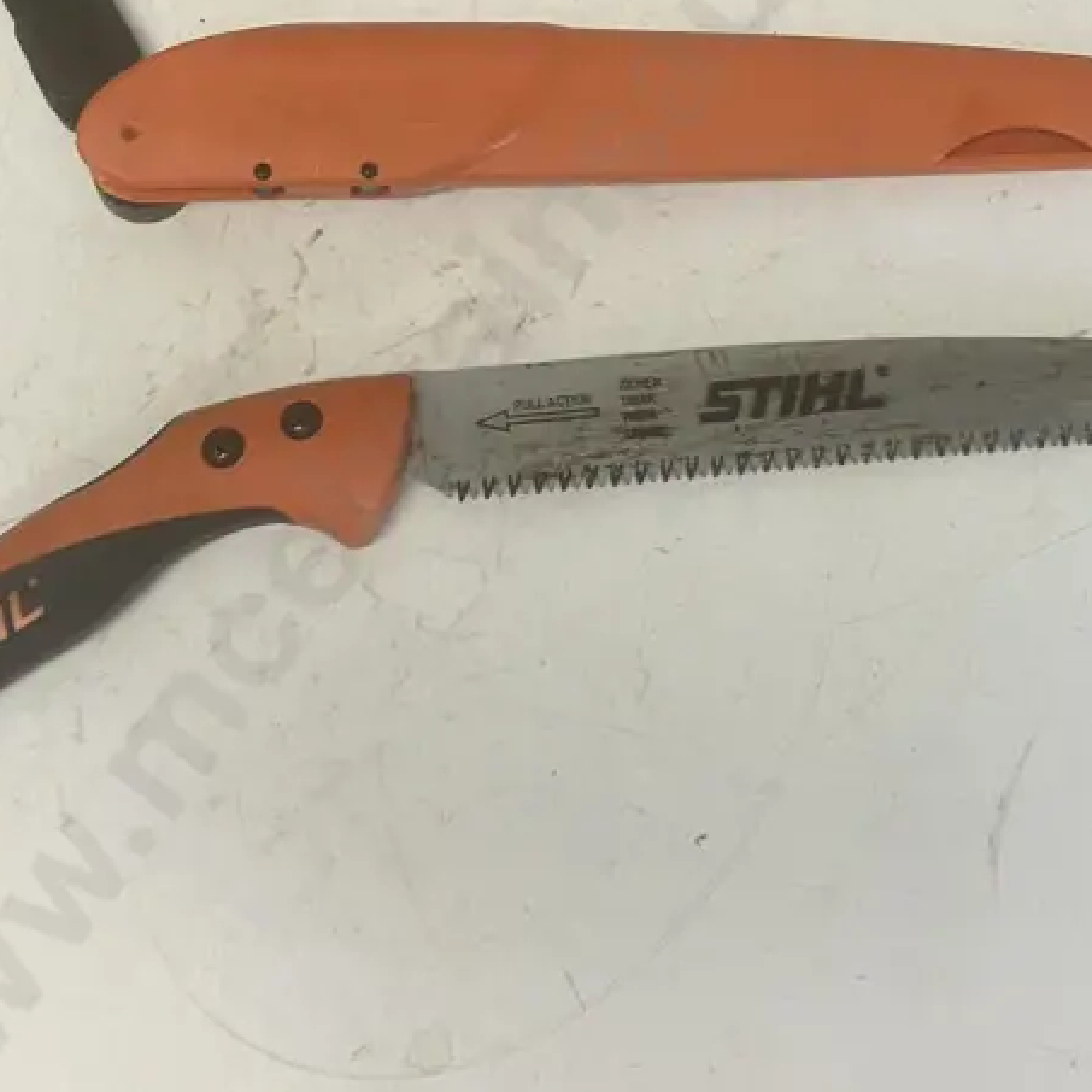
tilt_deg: -68.0
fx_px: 1999
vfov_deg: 29.7
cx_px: 600
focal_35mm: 56
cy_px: 176
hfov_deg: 30.5
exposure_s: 1/50
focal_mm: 3.99
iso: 50
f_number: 1.8
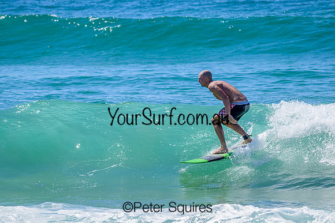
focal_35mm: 350
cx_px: 168
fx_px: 3258
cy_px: 112
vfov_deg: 3.9
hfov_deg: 5.9
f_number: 11
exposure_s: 1/2000
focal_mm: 350
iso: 1250
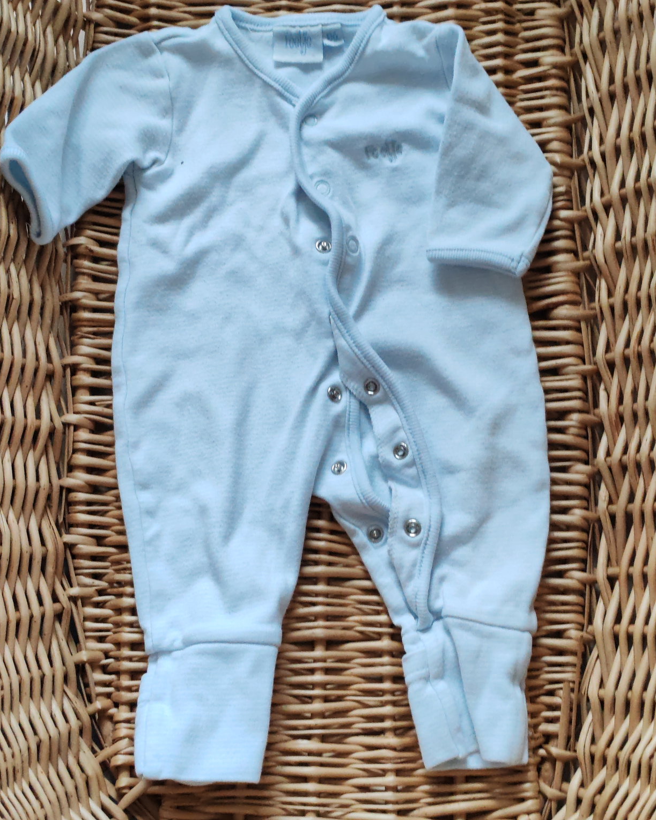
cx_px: 328
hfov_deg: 26.7
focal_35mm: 57
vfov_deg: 33.0
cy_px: 431
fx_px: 1383
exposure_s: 1/100
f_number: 1.9
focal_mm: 6.12
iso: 1600
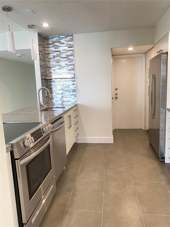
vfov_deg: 67.3
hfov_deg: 53.1
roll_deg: +2.0
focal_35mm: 26
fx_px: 170
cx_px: 85
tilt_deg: -8.6
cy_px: 114
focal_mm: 4.25
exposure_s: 1/60
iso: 200
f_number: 1.8
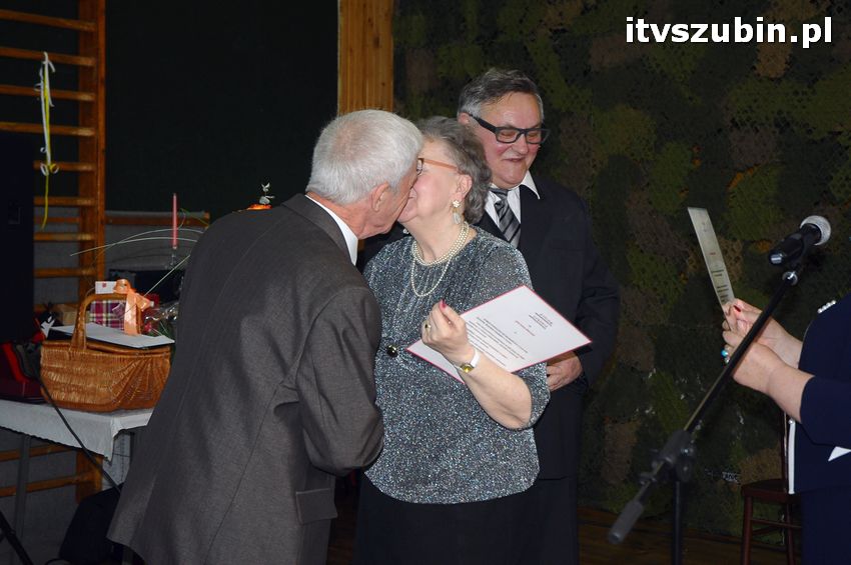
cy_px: 282
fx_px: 1417
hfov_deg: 33.4
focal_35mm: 60
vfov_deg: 22.6
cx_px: 426
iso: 640
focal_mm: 40
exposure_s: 1/60
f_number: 4.2
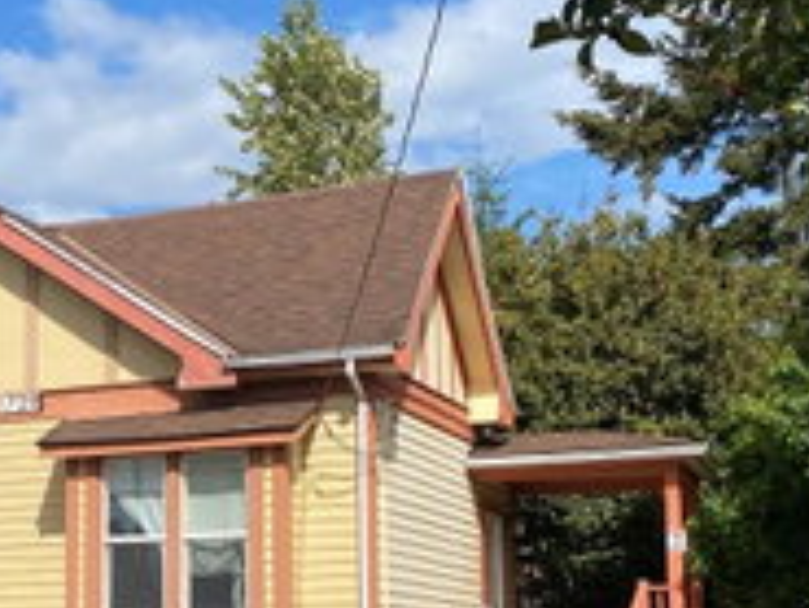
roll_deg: +0.6
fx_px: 1684
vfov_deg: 20.2
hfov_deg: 26.2
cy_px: 516
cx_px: 96
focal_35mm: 72
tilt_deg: +3.8
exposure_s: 1/5236
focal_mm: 4.25
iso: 32
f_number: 1.8
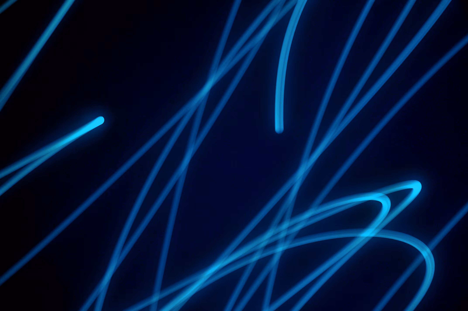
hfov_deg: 41.2
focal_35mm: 48
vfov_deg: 28.0
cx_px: 234
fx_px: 623
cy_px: 156
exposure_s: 2.5
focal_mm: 32
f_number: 5.6
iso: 200
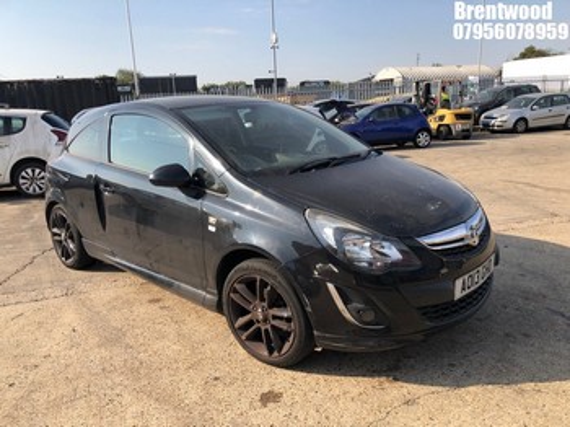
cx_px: 285
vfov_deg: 49.7
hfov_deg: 63.5
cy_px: 214
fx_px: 461
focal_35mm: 28
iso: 20
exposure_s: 1/1279
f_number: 1.8
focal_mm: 4
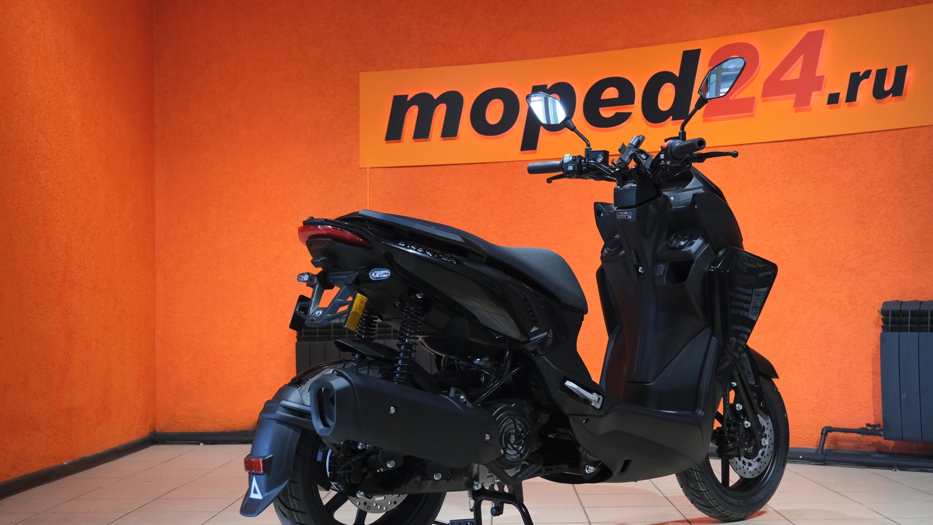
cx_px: 473
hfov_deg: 46.4
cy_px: 286
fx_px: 1089
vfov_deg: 27.1
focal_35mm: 44
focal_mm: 27.5
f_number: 4
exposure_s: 1/100
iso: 1600
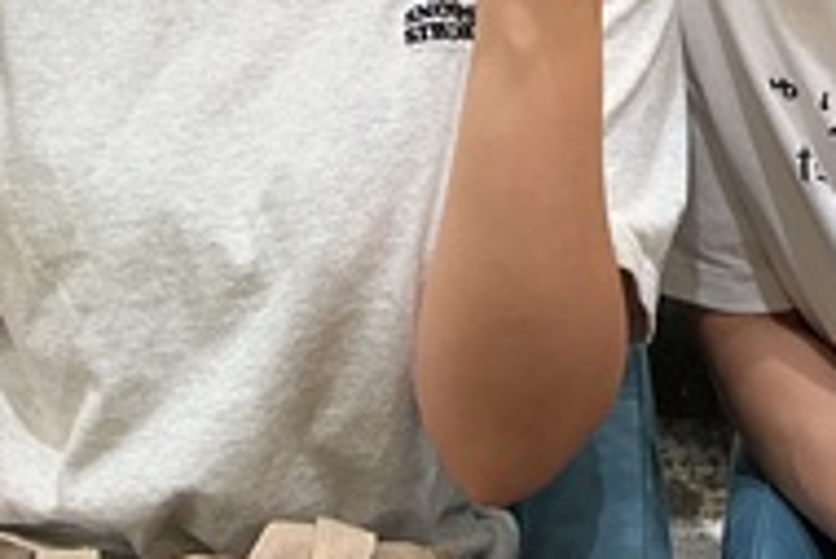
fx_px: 2208
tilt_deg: -9.0
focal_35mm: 95
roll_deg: -1.9
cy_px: -268
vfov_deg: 13.6
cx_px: 550
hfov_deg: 21.4
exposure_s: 1/120
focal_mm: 3
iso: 40
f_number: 1.8
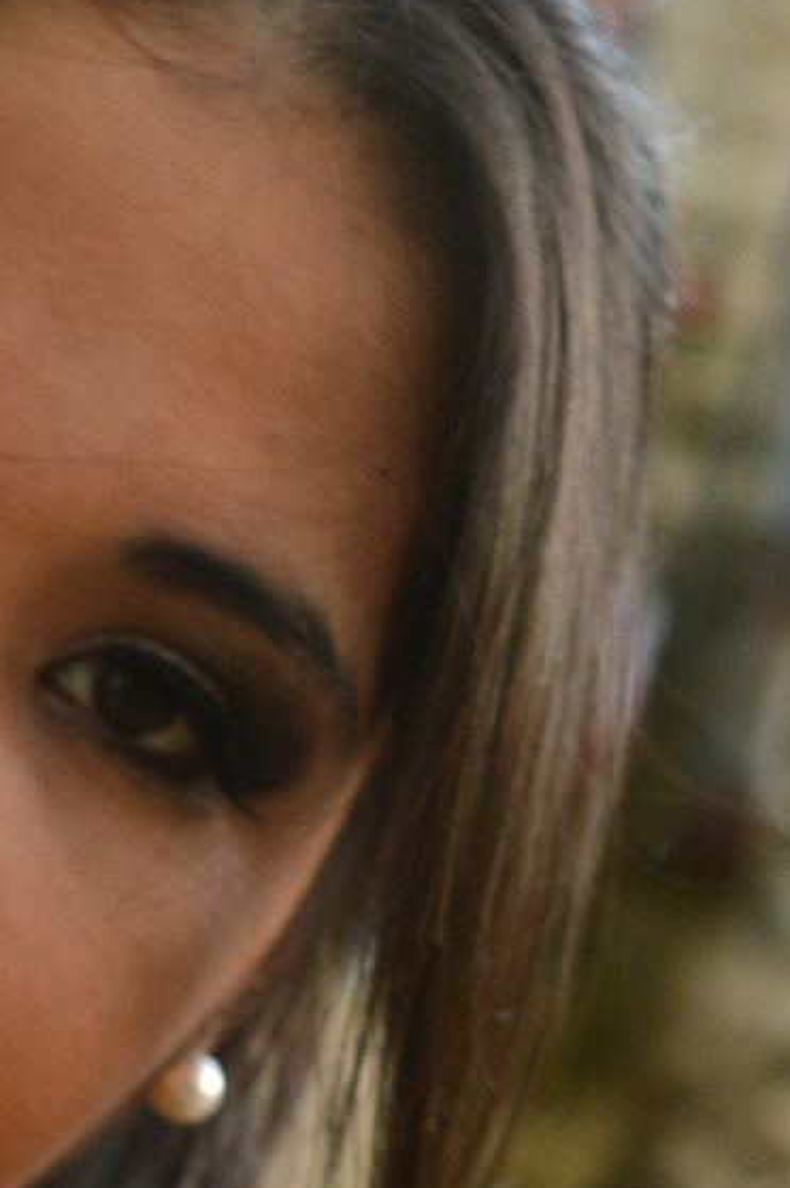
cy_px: 1252
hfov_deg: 7.0
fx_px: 6379
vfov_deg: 10.5
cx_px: -213
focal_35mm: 193
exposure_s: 1/13
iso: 200
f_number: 5
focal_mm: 45
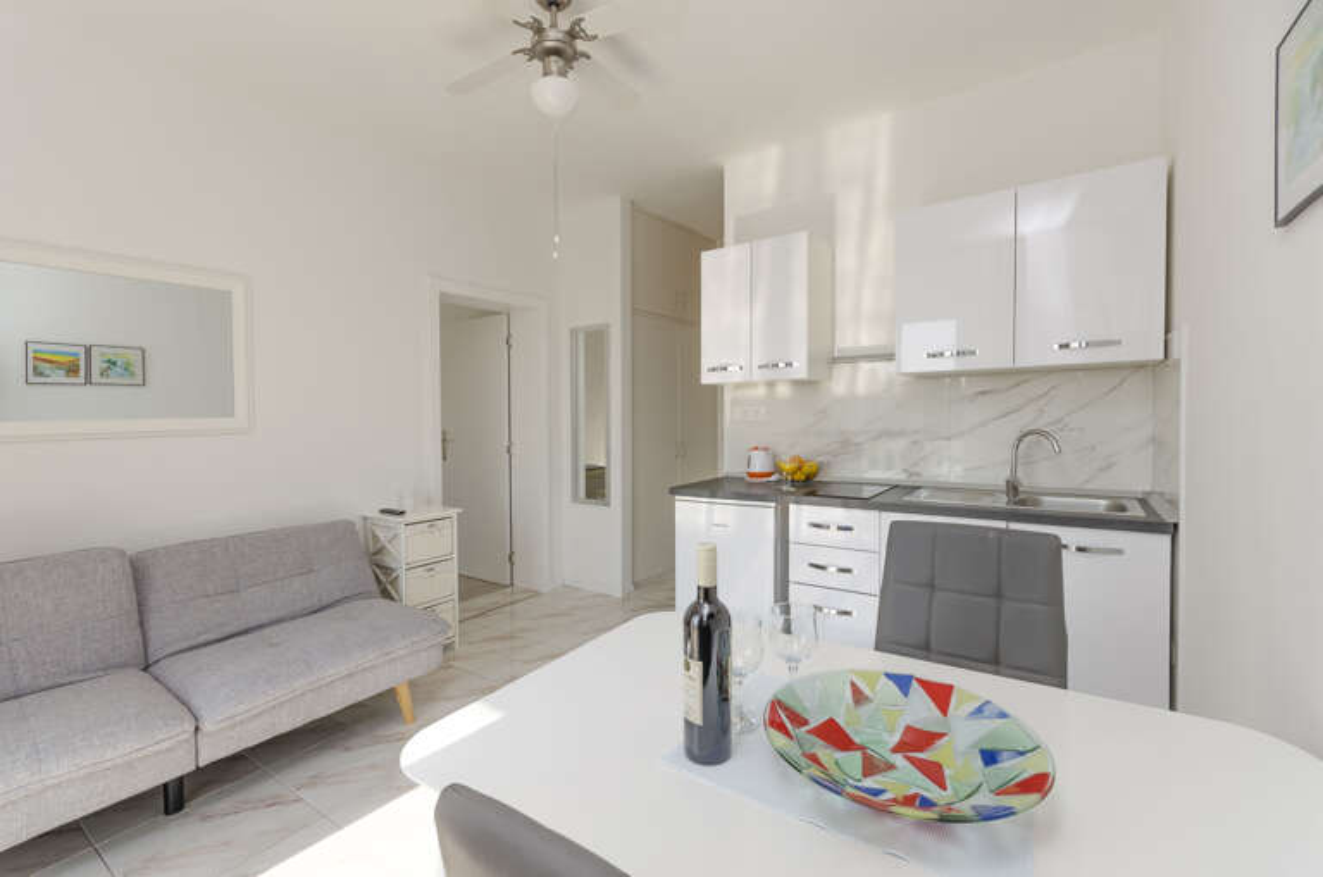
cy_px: 438
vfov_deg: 77.1
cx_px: 662
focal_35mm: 15
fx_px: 550
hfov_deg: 100.5
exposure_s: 1/125
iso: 100
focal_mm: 10
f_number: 9
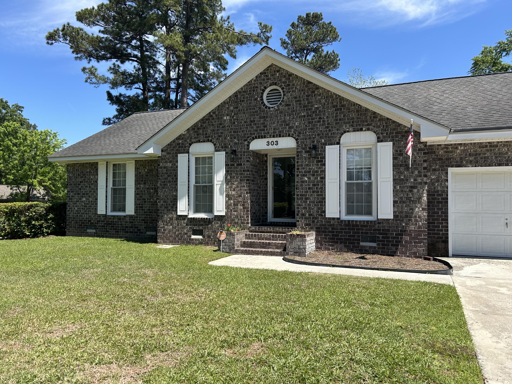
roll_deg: +0.3
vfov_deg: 53.1
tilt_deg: +2.9
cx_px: 256
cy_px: 192
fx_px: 385
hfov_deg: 67.3
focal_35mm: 26
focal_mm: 5.7
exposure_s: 1/2571
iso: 50
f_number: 1.5
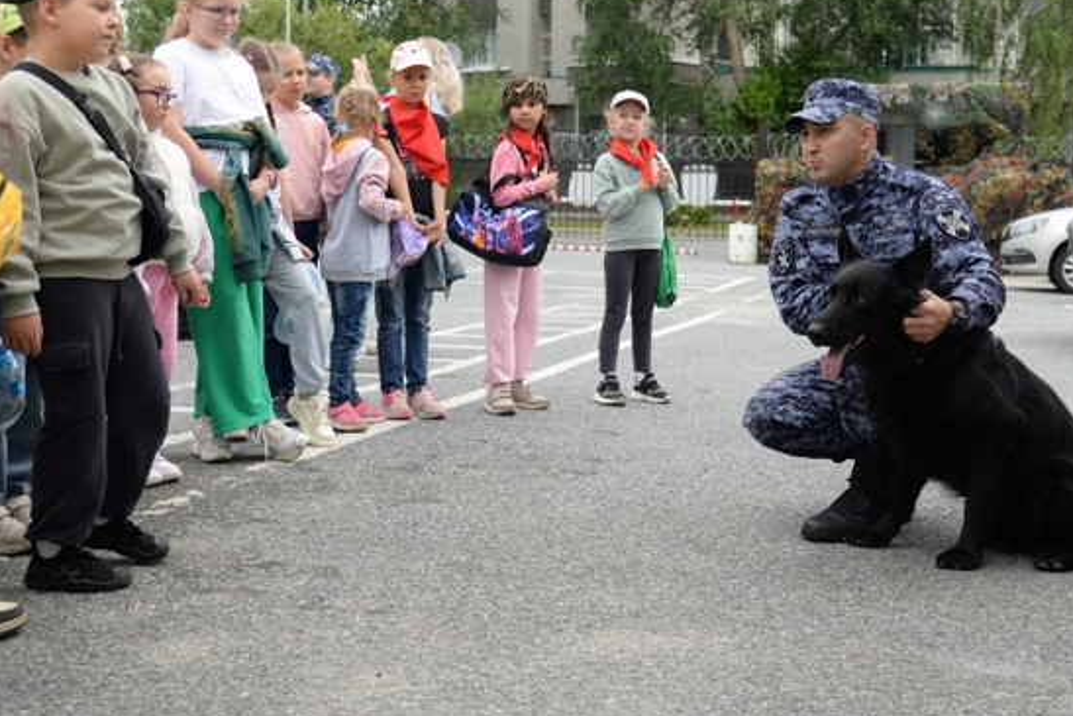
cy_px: 243
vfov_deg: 25.9
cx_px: 544
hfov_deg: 38.2
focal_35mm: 52
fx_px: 1550
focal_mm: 38
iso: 400
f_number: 4.5
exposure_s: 1/500
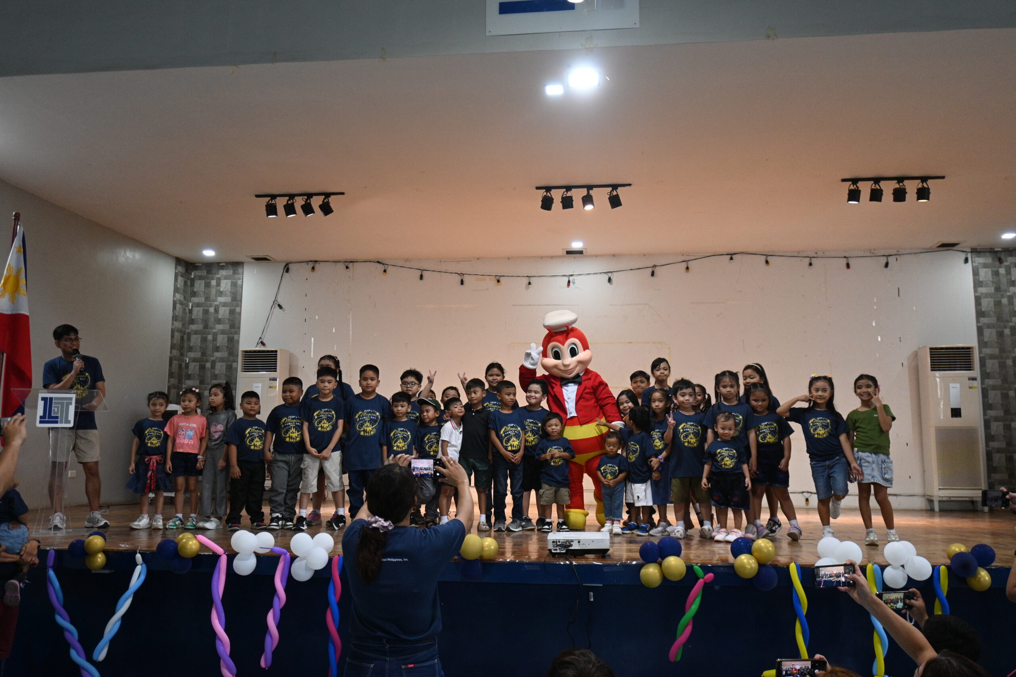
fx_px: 847
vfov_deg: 43.6
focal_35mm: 30
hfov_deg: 61.9
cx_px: 508
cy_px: 338
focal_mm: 20
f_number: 3.8
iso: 1000
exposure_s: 1/125
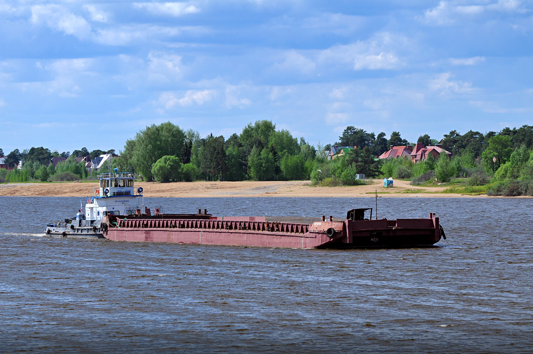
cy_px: 177
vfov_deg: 7.3
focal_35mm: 188
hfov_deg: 11.0
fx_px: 2773
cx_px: 266
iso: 250
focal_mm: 125
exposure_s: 1/250
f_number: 8
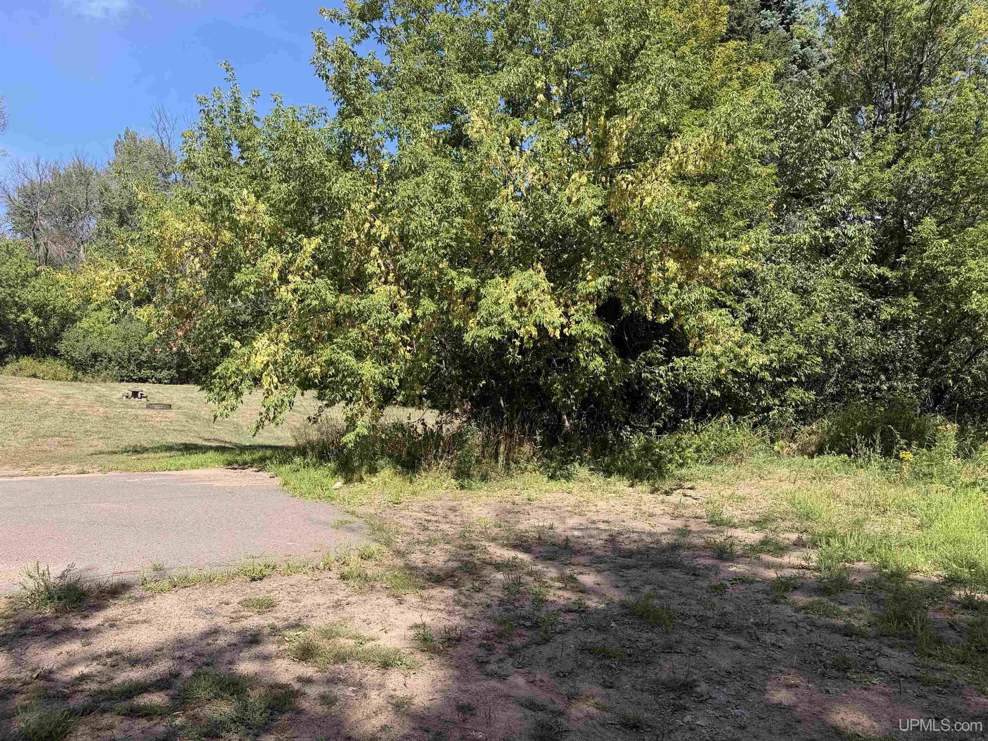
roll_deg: +2.0
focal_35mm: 24
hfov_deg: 71.6
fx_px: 685
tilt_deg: -0.1
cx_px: 494
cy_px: 370
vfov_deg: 56.8
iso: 80
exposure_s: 1/2000
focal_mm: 6.76
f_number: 1.78
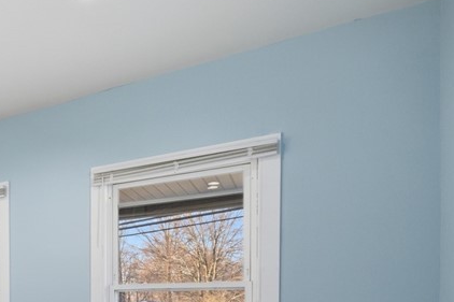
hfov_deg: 37.4
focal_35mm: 36
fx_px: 454
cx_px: -112
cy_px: 321
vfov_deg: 32.9
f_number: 9
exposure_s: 1/100
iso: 250
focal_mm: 14
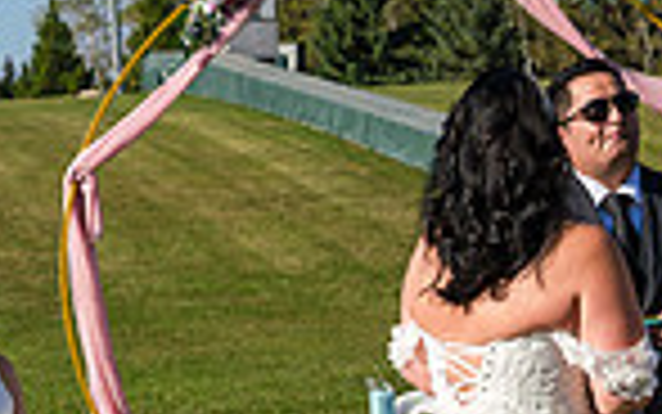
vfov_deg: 9.2
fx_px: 2545
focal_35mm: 141
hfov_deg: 14.7
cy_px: 506
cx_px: 563
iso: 250
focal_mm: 35
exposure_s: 1/3200
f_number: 4
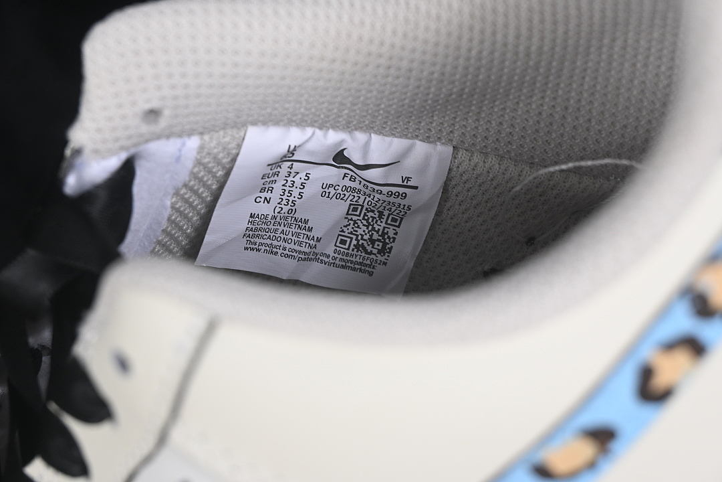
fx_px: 1504
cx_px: 361
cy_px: 241
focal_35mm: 75
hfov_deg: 27.0
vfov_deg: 18.2
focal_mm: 50
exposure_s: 1/80
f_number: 7.1
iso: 160
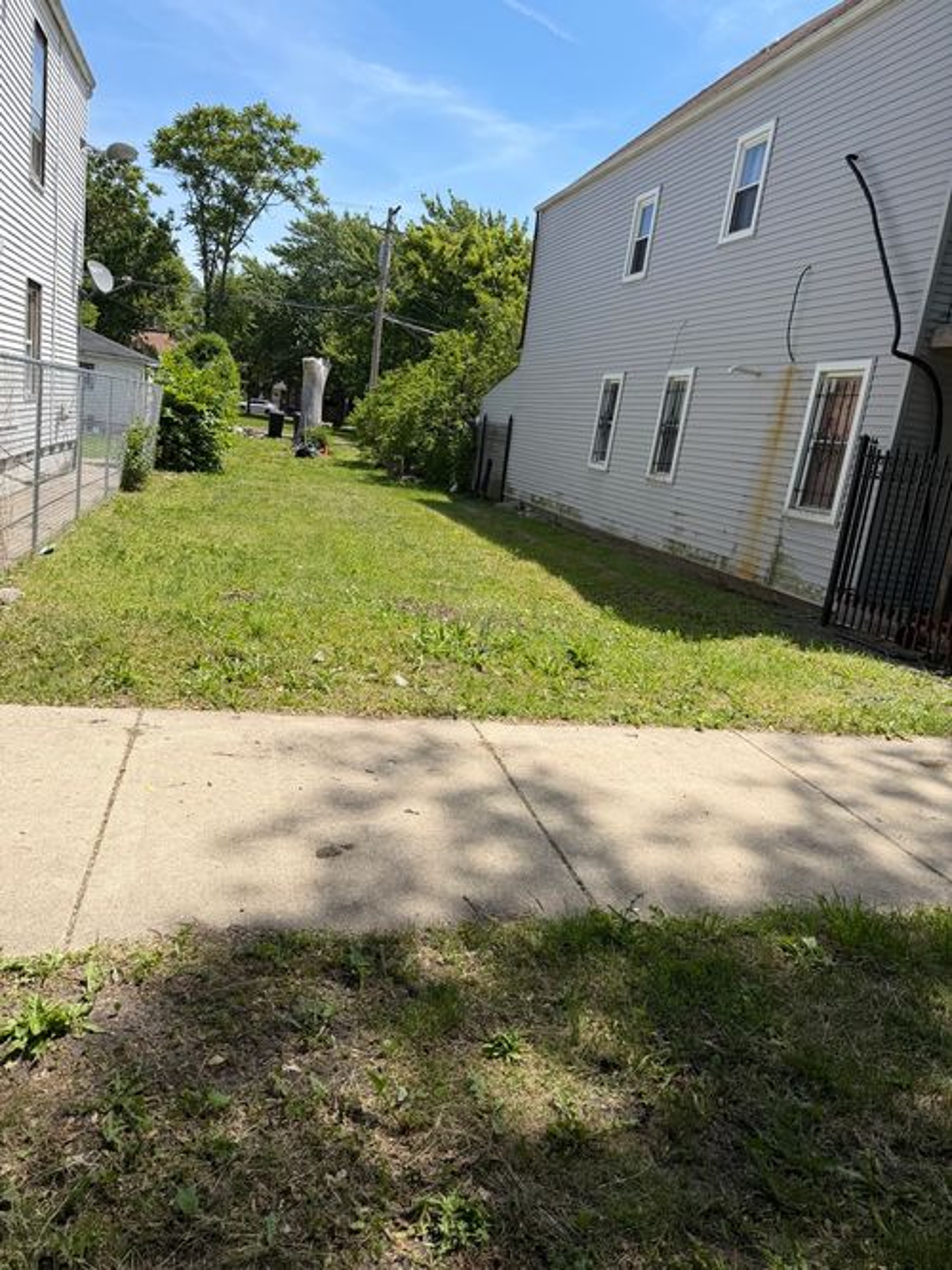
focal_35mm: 24
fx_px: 880
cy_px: 635
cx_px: 476
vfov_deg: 71.6
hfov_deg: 56.8
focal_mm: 6.76
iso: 80
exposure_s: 1/3584
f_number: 1.78
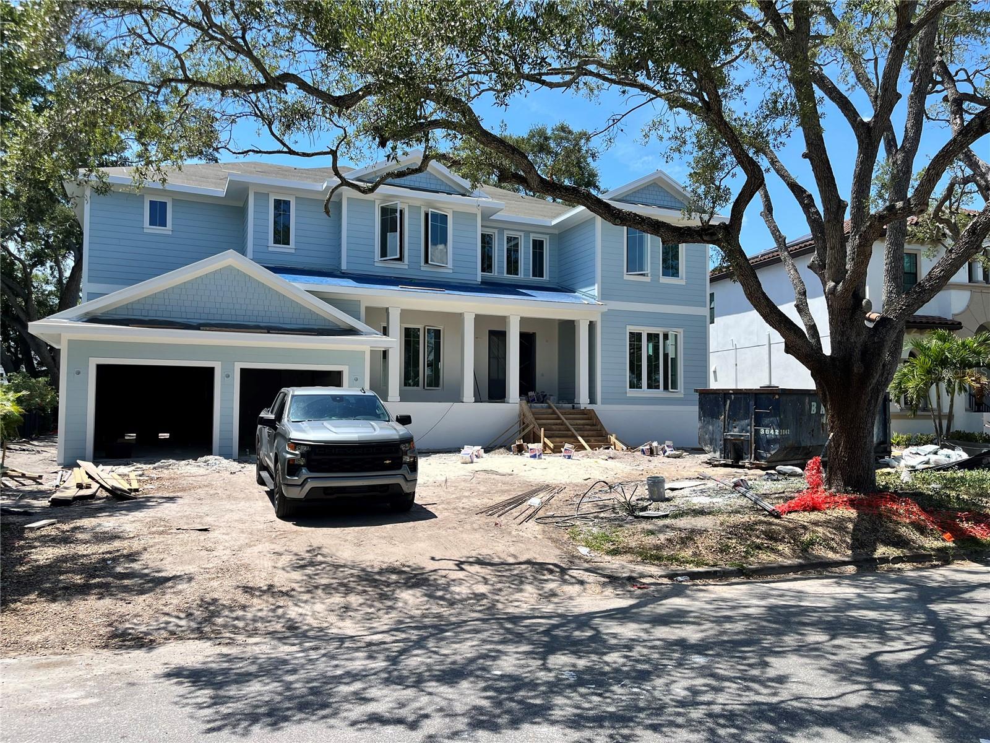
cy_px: 372
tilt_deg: +3.1
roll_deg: +0.0
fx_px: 744
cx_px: 495
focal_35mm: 26
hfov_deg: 67.3
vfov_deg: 53.1
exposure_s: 1/2755
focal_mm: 5.1
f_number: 1.6
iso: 50
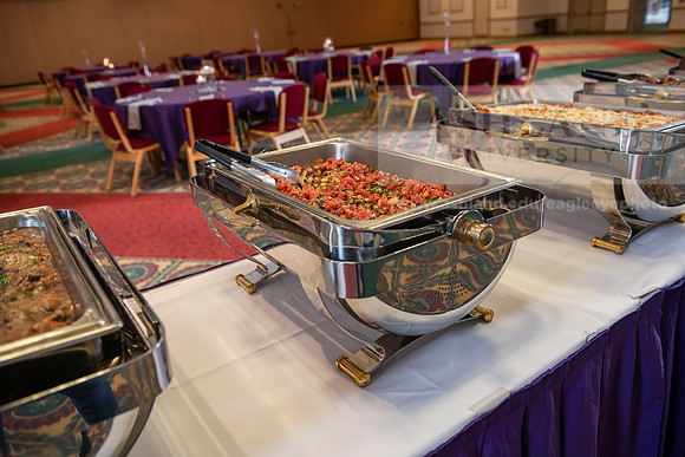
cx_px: 342
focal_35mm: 28
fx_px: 533
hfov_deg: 65.5
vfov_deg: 46.4
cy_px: 228
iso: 500
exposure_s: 1/100
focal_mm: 28
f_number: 3.5
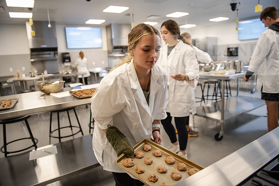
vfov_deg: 53.2
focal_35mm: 24
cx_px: 140
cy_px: 93
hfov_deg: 73.7
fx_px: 186
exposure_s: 1/200
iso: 800
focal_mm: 24
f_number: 3.2
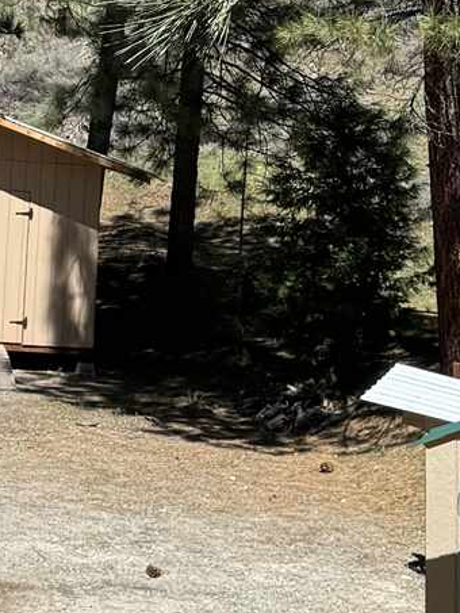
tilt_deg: +3.1
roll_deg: -2.1
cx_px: -70
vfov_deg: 15.7
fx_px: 2161
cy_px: -60
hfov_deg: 11.9
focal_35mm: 122
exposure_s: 1/2959
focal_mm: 6.76
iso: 80
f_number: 1.78
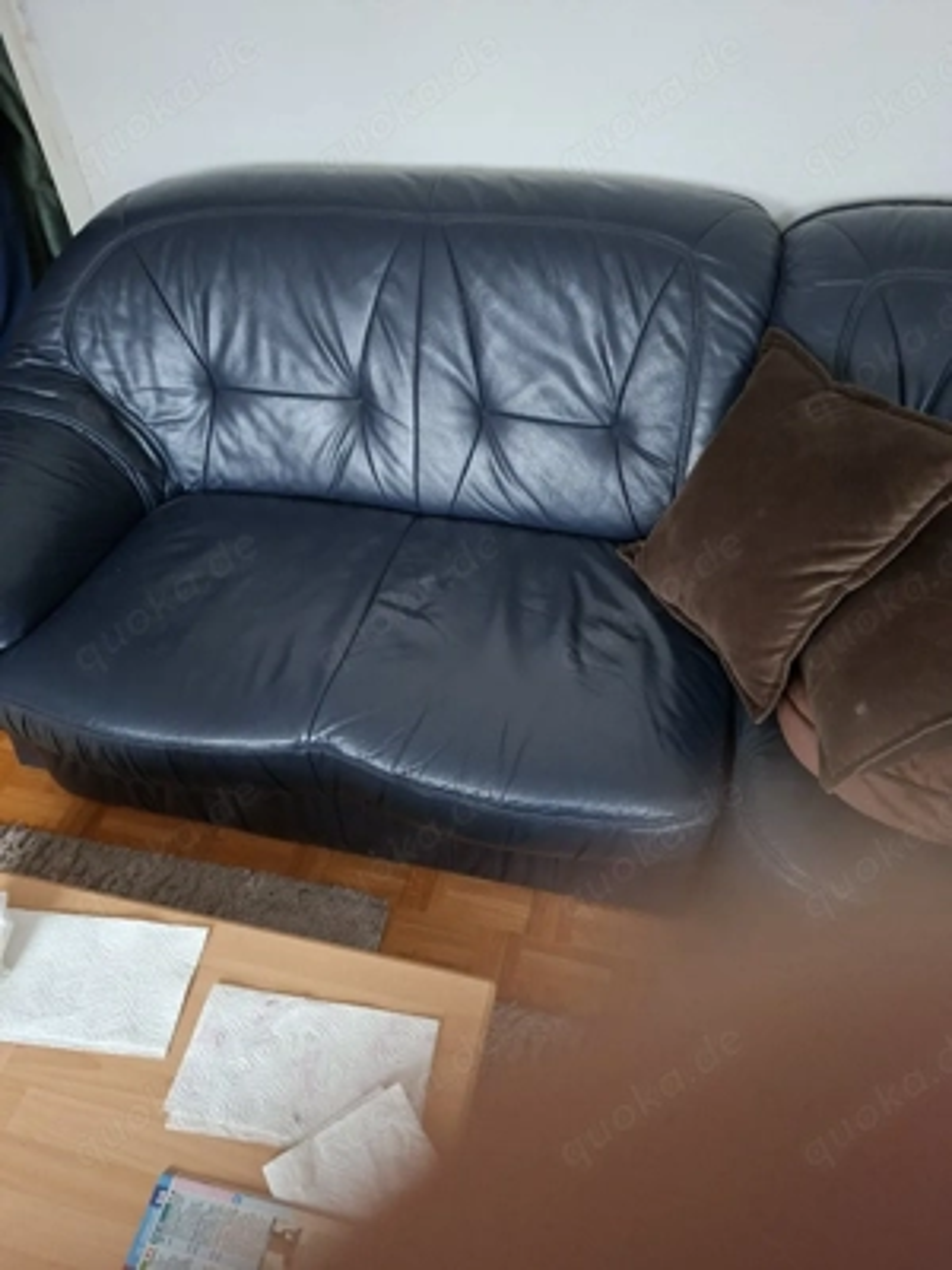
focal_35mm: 23
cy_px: 635
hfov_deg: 58.9
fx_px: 843
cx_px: 476
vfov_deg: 73.9
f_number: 1.8
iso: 500
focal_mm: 5.54
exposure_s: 1/25
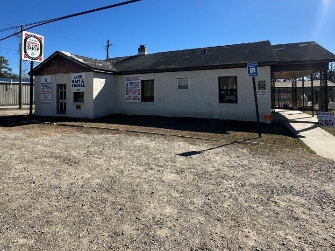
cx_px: 151
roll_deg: -1.0
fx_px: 194
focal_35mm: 20
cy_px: 88
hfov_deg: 81.5
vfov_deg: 64.6
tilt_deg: -0.3
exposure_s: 1/1887
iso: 50
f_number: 2.2
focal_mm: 2.22
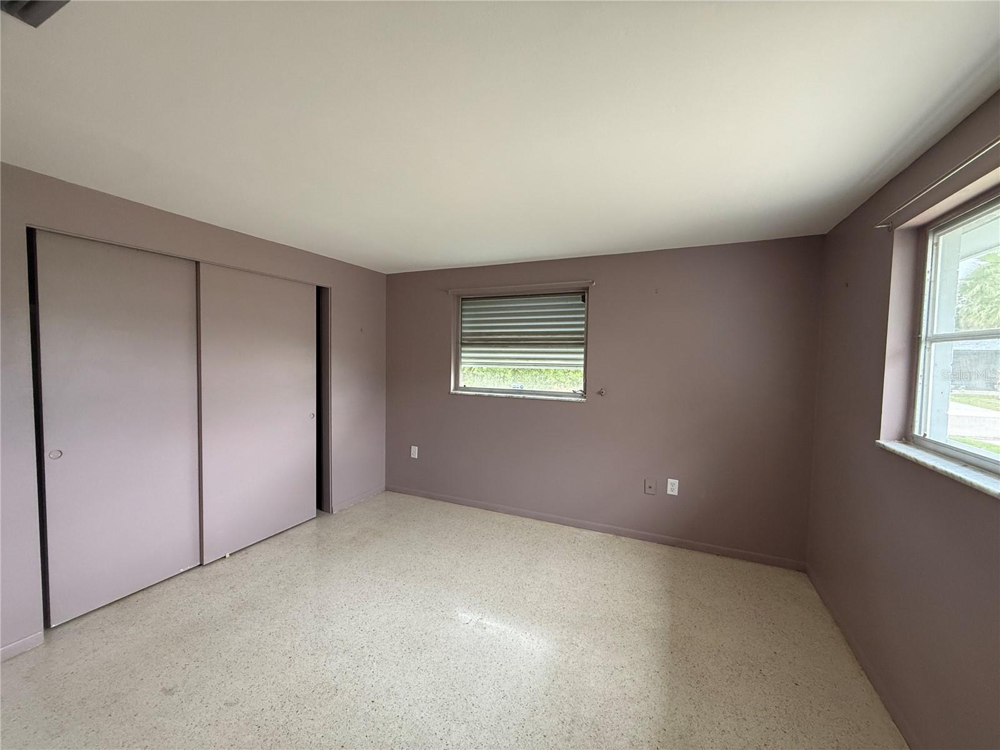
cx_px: 500
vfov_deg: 85.7
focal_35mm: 14
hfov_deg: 102.1
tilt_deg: -2.2
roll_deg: -0.7
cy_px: 375
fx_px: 404
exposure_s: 1/99
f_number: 2.2
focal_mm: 2.22
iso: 250
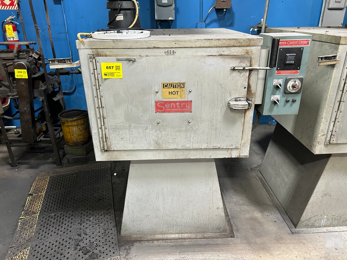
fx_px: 261
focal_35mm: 26
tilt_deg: -24.4
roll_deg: +0.0
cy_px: 130
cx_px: 174
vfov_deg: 53.1
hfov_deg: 67.3
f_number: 1.5
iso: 200
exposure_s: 1/60
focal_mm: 5.7
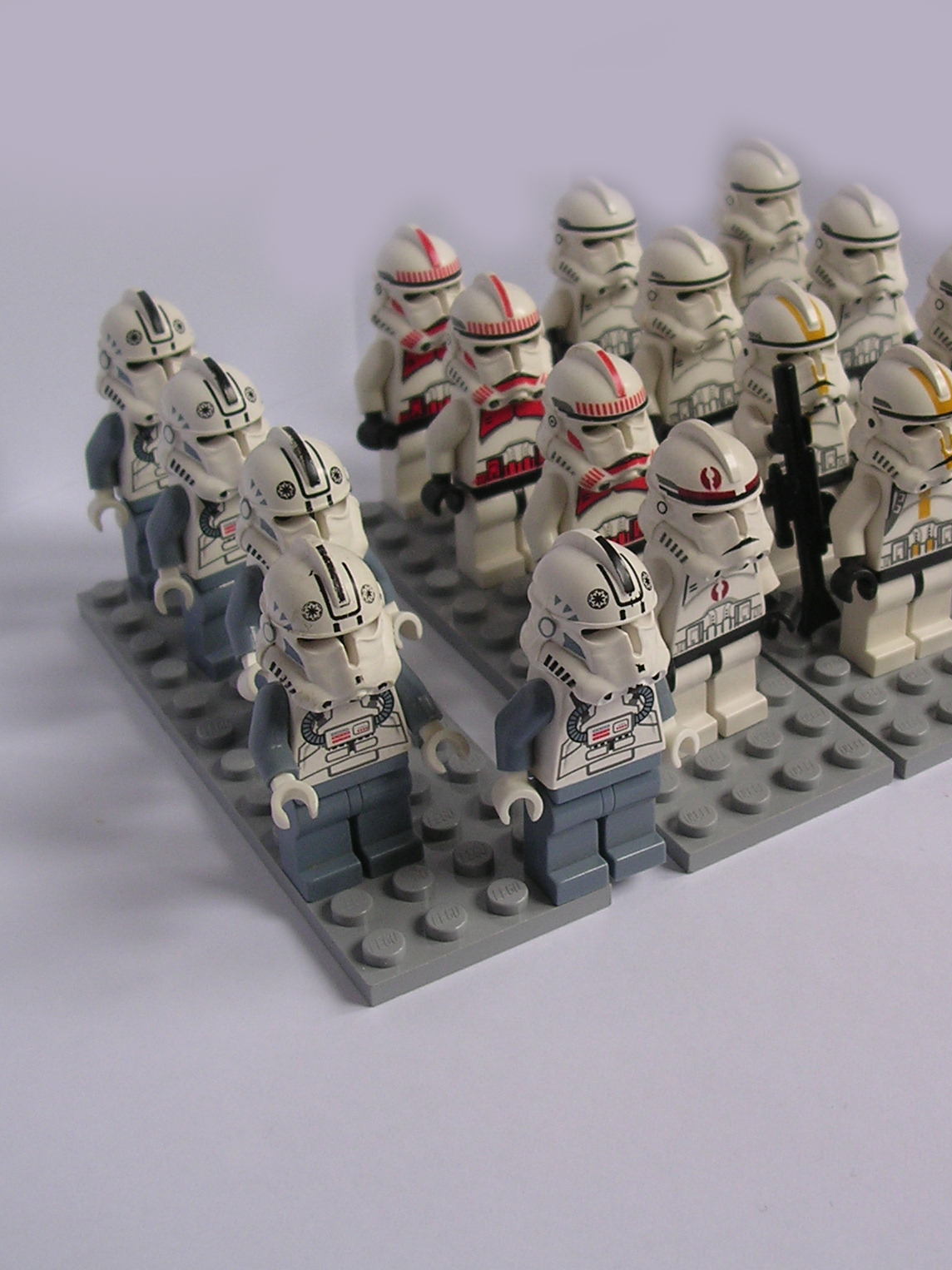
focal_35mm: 51
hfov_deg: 28.4
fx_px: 1871
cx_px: 625
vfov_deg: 37.5
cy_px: 637
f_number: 2.8
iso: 100
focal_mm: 5.8
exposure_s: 1/60.2
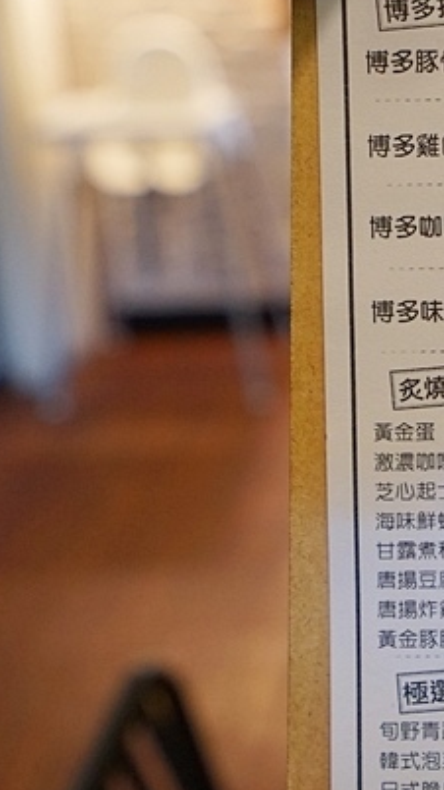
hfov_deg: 15.7
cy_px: 416
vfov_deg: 29.0
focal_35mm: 73
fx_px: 1529
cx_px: 570
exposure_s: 1/100
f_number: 5
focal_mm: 35
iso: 1600
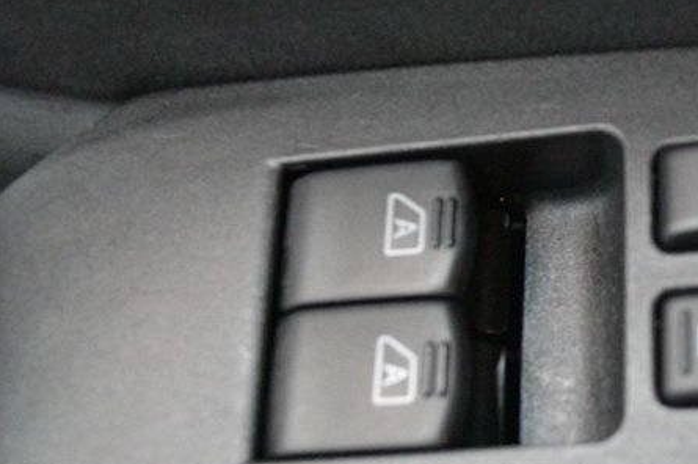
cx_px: 676
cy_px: 245
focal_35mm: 76
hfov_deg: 25.5
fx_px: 1472
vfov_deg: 17.9
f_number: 3.8
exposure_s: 1/60
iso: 6400
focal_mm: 22
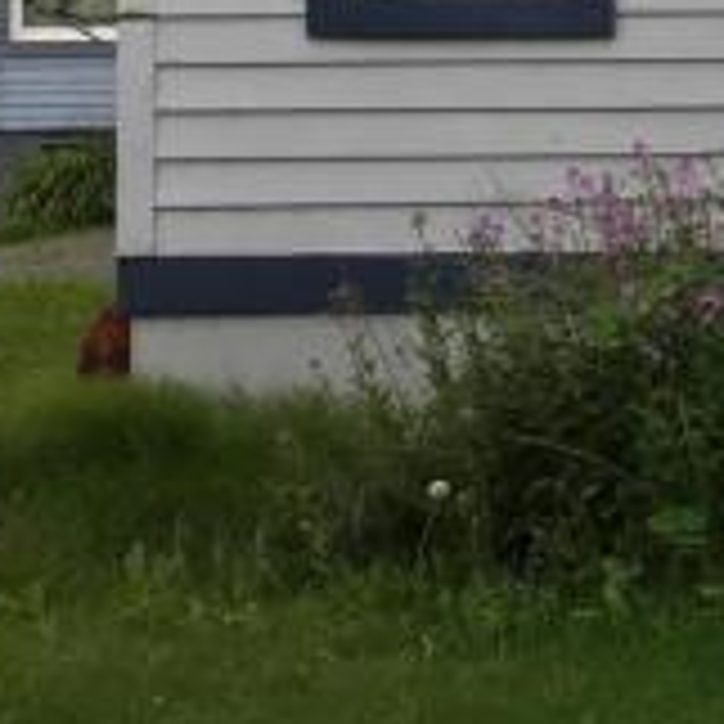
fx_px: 2887
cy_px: 49
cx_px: 1228
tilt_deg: +1.6
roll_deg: -0.1
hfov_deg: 13.1
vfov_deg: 14.1
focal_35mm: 122
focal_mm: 4.15
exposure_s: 1/760
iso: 32
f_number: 2.2
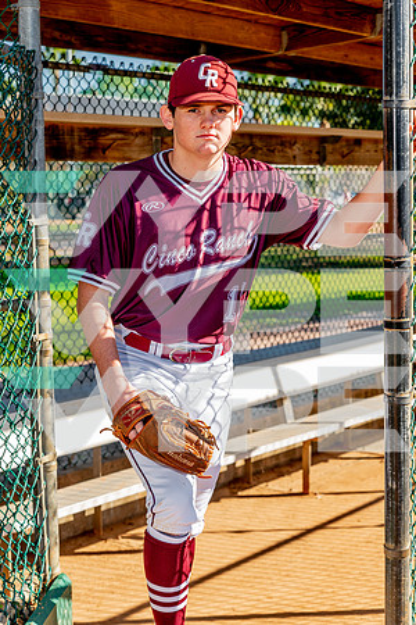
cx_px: 208
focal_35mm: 65
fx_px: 1127
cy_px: 312
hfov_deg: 20.9
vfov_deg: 31.0
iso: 100
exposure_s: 1/250
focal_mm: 65
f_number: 5.6
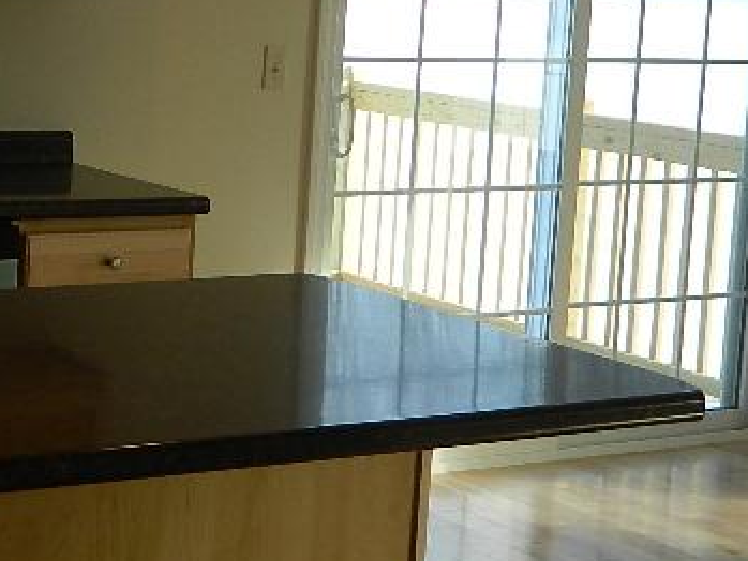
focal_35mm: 91
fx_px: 1967
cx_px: 11
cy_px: 146
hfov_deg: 20.9
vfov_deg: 16.2
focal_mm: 5.6
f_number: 3.2
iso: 80
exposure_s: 1/100
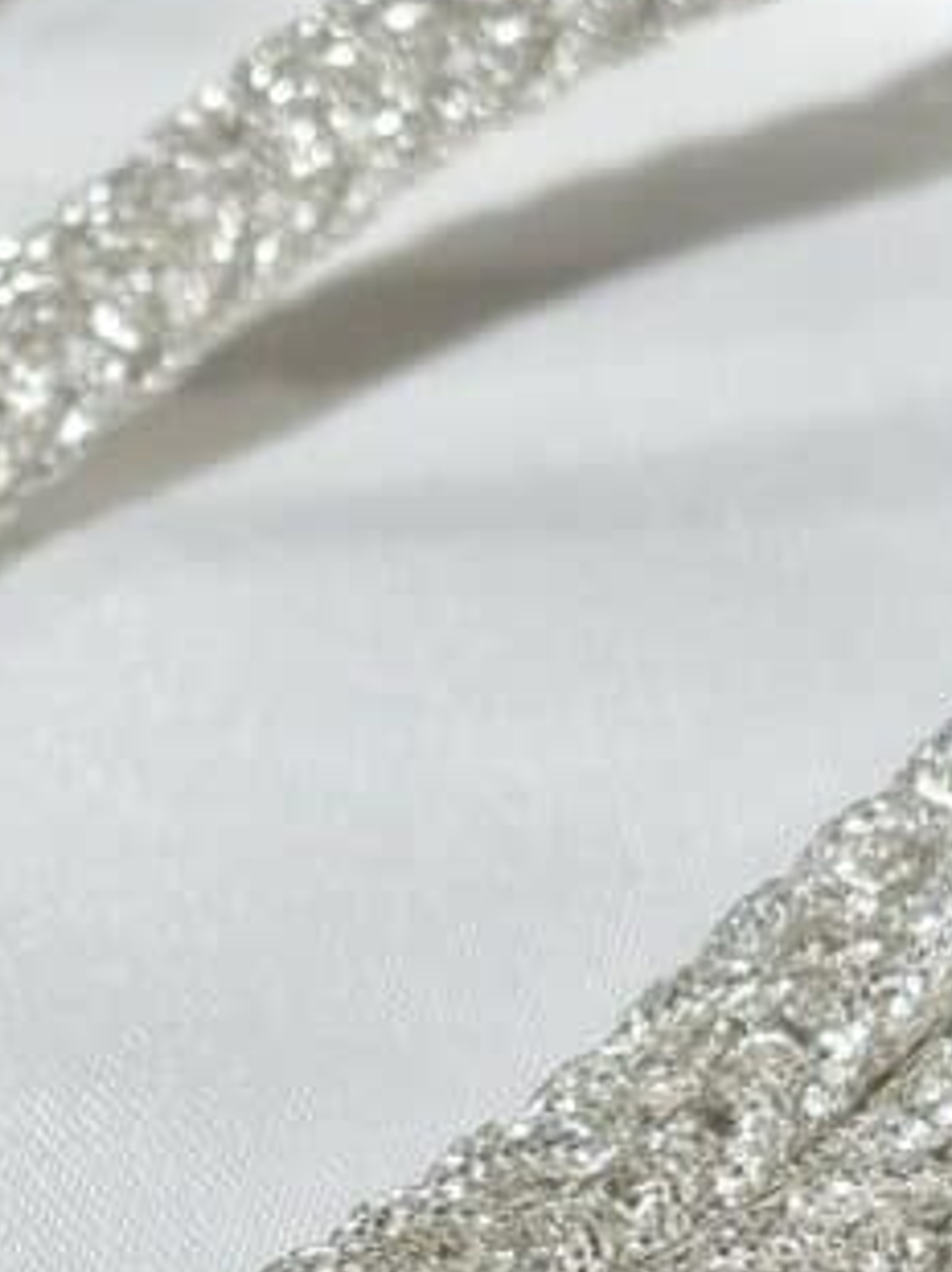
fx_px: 6316
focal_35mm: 172
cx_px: -45
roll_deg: +10.0
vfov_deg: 11.5
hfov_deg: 8.6
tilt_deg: -27.8
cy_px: 792
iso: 32
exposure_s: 1/297
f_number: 1.6
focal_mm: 5.96
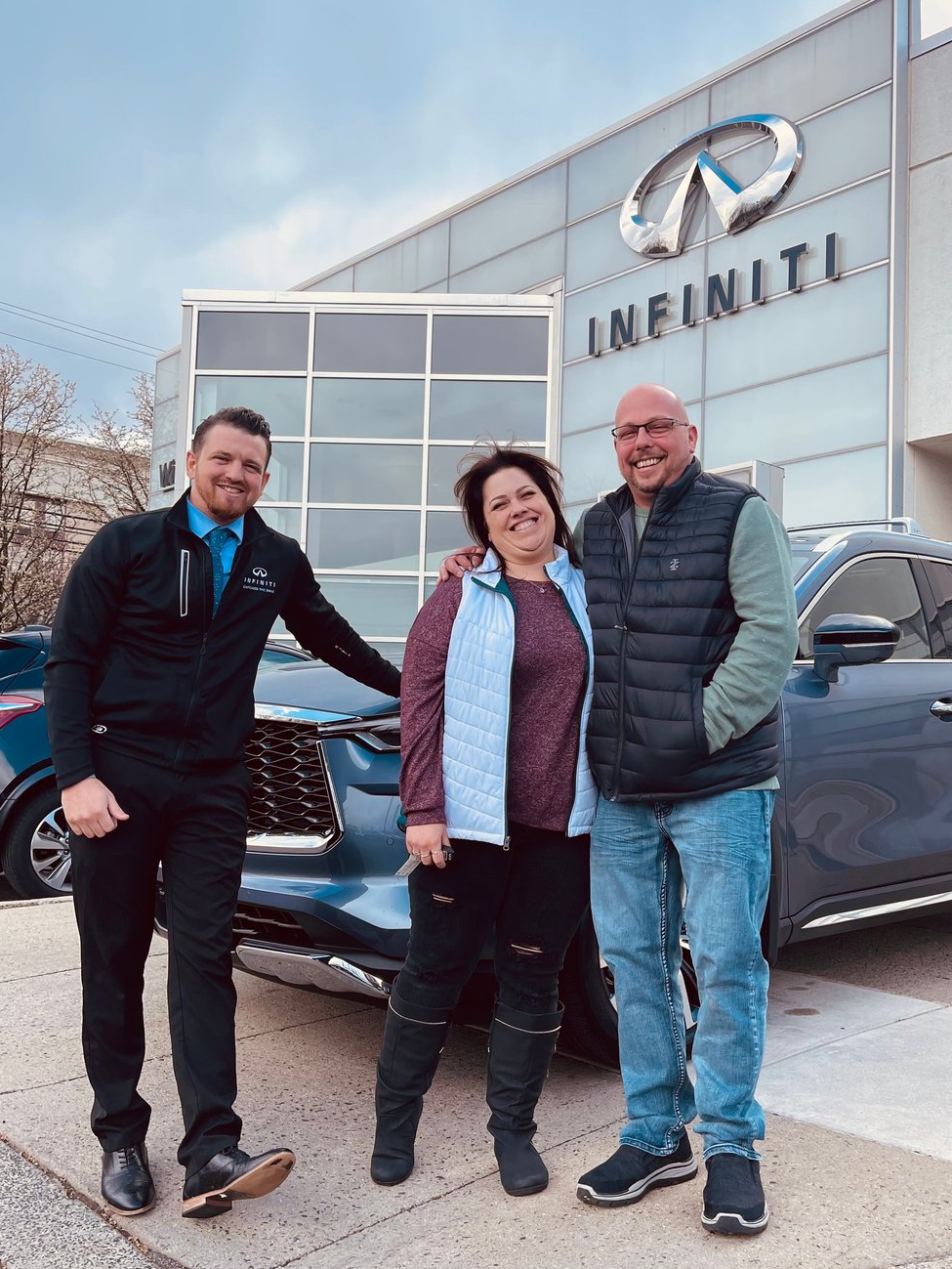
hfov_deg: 44.0
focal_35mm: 32
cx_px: 559
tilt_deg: +3.9
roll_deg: -2.0
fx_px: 1173
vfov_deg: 56.8
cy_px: 653
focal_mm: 5.1
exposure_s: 1/1252
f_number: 1.6
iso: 32
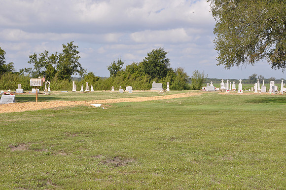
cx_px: 143
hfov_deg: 28.1
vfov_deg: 18.9
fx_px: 571
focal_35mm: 72
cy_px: 95
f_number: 13
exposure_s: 1/160
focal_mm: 48
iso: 200
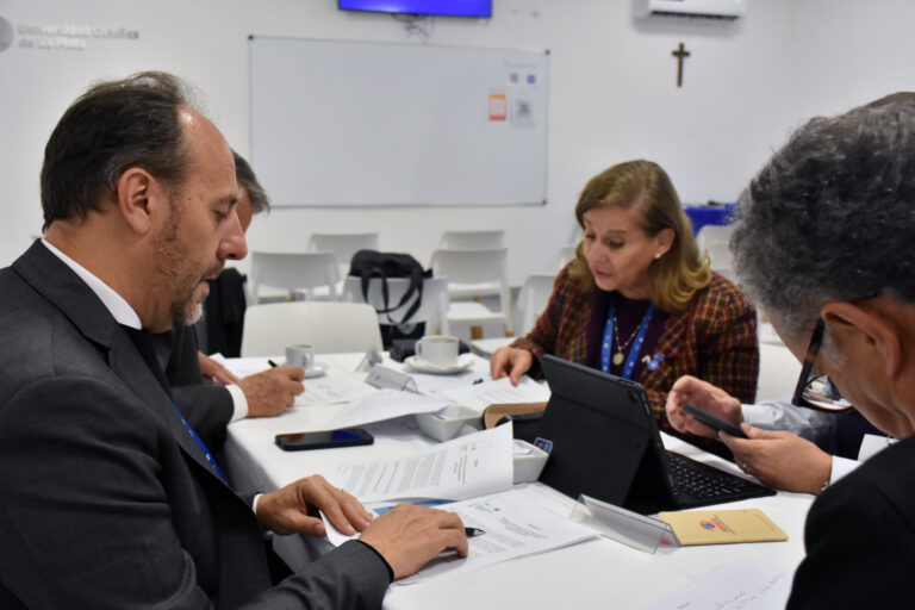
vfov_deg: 29.9
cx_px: 458
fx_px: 1144
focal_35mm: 45
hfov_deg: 43.6
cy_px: 305
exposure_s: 1/125
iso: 1600
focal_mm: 30
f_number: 5.6
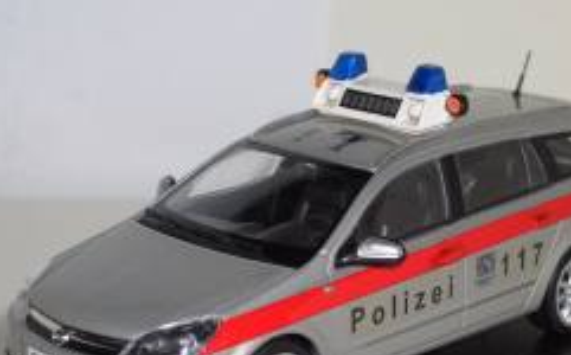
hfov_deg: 18.3
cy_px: 265
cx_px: 327
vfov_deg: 11.4
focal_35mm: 114
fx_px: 1772
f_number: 3.9
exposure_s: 1/60
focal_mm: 12.2
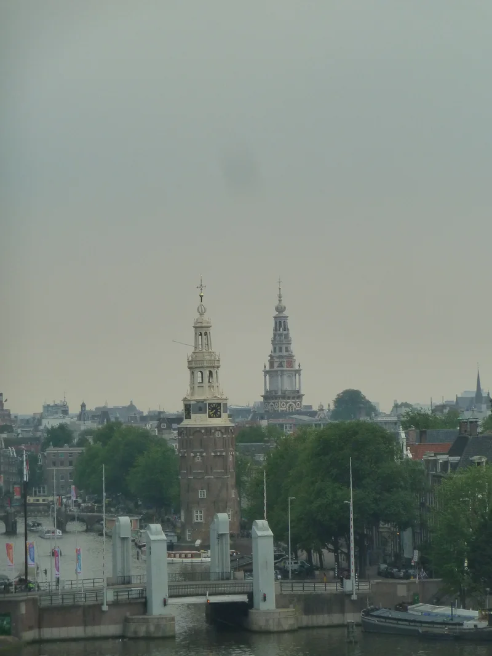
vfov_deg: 12.5
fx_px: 2995
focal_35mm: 158
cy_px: 328
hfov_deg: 9.4
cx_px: 246
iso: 250
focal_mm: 25.9
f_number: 4.5
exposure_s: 1/250
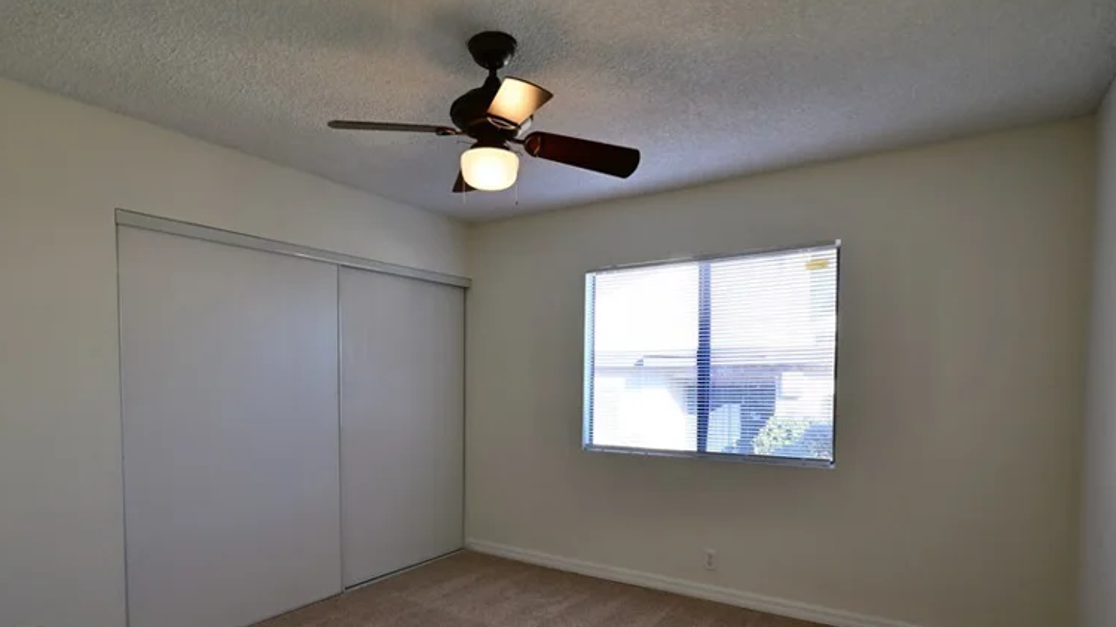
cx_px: 507
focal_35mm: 20
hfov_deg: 86.4
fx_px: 592
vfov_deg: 55.1
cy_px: 396
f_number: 11
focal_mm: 14
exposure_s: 1/60
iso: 1600
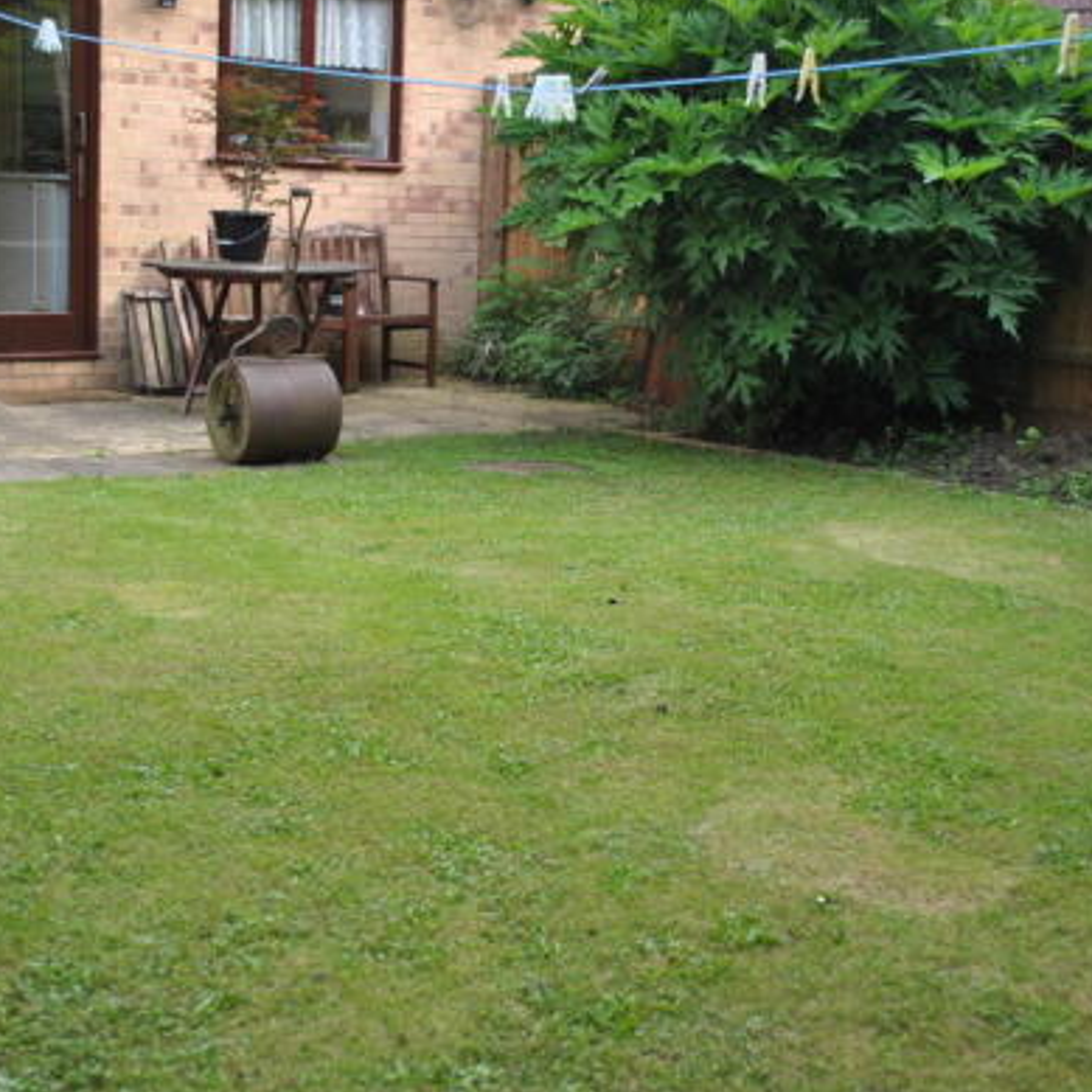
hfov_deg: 36.0
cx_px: 582
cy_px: 501
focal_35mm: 47
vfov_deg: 36.0
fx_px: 1677
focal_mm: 22
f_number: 4
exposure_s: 1/160
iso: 200
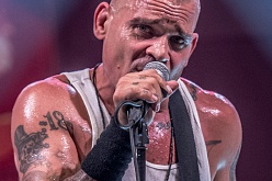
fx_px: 3820
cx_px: 290
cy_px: 138
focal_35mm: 506
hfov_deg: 4.1
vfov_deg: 2.7
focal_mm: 116
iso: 1600
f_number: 2.8
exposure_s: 1/100
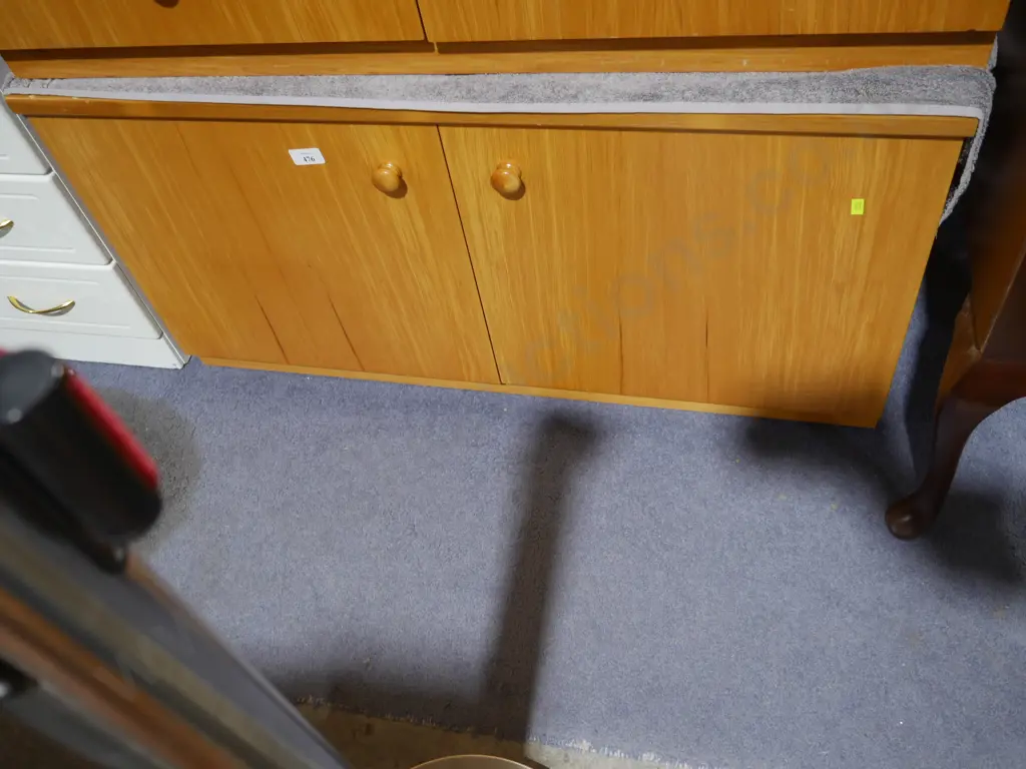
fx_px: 889
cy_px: 384
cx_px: 513
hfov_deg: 60.0
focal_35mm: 30
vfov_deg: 46.8
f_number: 3.6
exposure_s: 1/60
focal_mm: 15
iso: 640
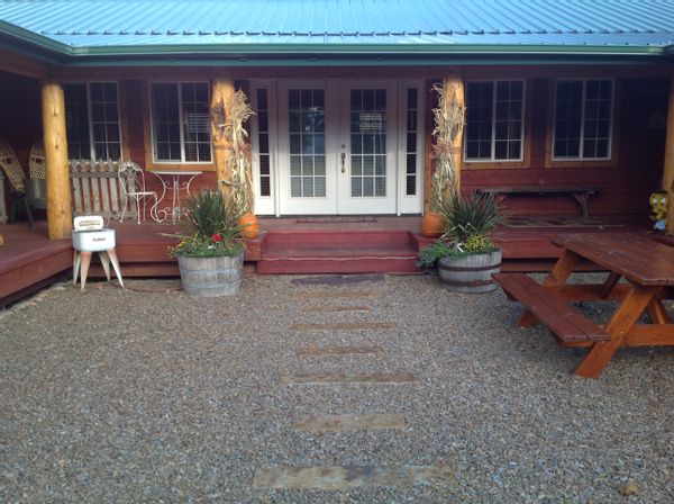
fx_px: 680
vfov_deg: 40.6
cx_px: 337
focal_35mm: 35
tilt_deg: -9.4
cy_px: 252
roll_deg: +1.3
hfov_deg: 52.7
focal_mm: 4.28
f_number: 2.4
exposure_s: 1/163
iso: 50
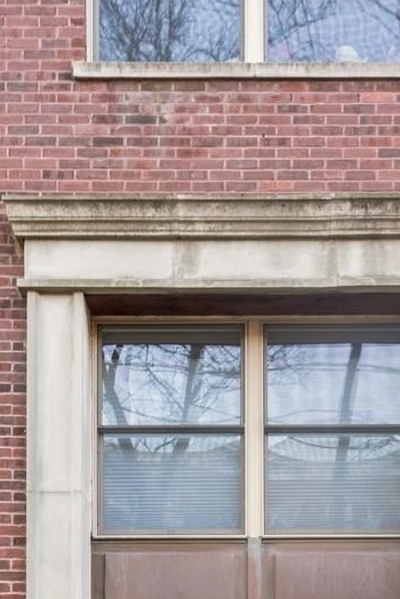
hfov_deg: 23.4
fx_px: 965
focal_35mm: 58
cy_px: 754
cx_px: 241
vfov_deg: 28.9
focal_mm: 19
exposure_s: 1/15
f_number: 6.3
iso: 200
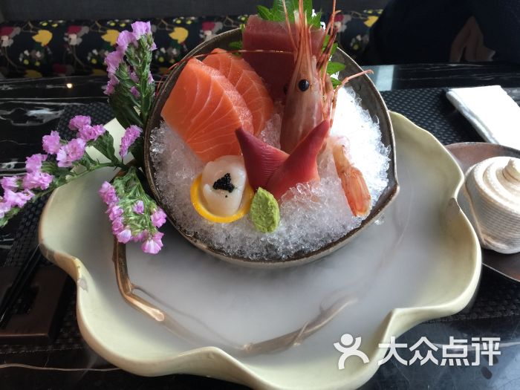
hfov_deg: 61.7
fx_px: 436
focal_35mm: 29
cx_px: 260
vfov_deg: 48.2
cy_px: 195
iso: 64
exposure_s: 1/33
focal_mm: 4.15
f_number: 2.2
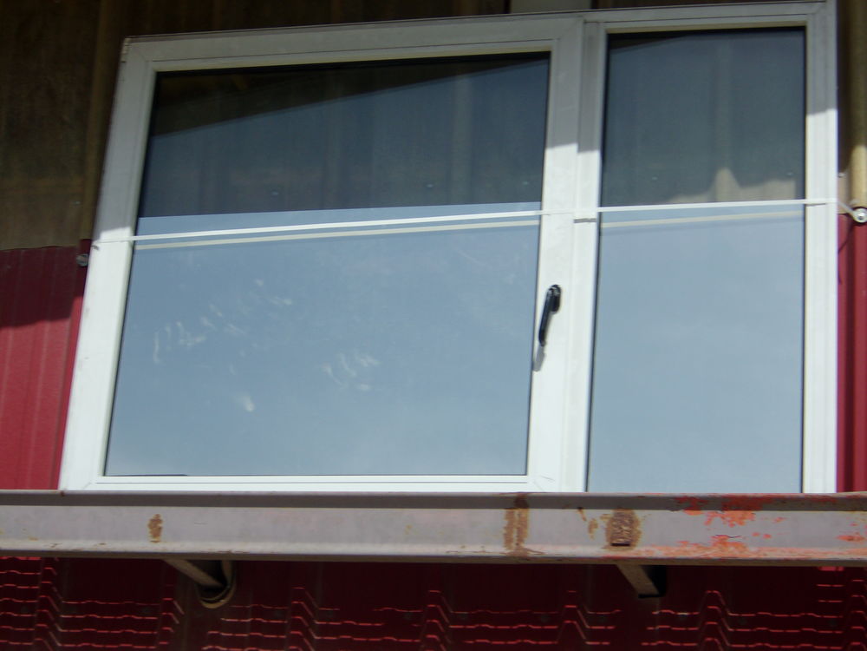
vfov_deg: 17.0
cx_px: 434
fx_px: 2179
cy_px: 326
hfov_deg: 22.5
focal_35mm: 87
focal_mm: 15.6
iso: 80
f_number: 19.9
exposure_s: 1/58
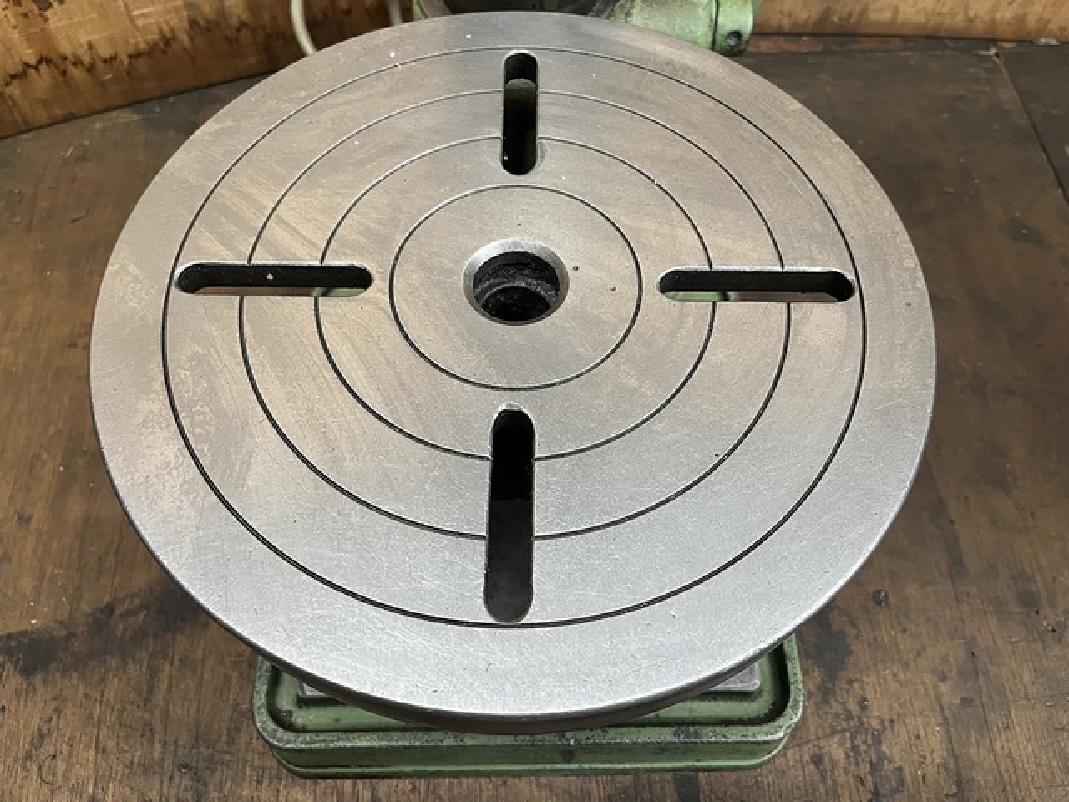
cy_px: 401
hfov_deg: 67.3
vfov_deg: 53.1
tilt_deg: -61.1
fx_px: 803
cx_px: 534
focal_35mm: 26
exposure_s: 1/60
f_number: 1.6
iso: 250
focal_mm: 5.1
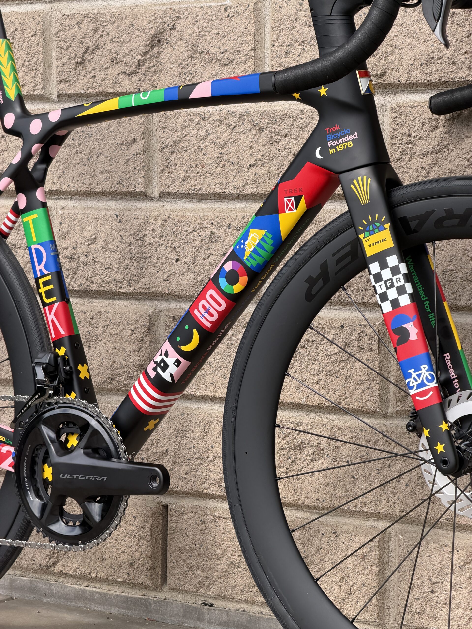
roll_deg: +1.1
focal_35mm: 100
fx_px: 1818
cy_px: 314
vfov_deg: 19.6
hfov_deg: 14.8
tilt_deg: -4.7
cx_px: 236
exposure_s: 1/613
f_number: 2.8
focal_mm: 16.89
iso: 50
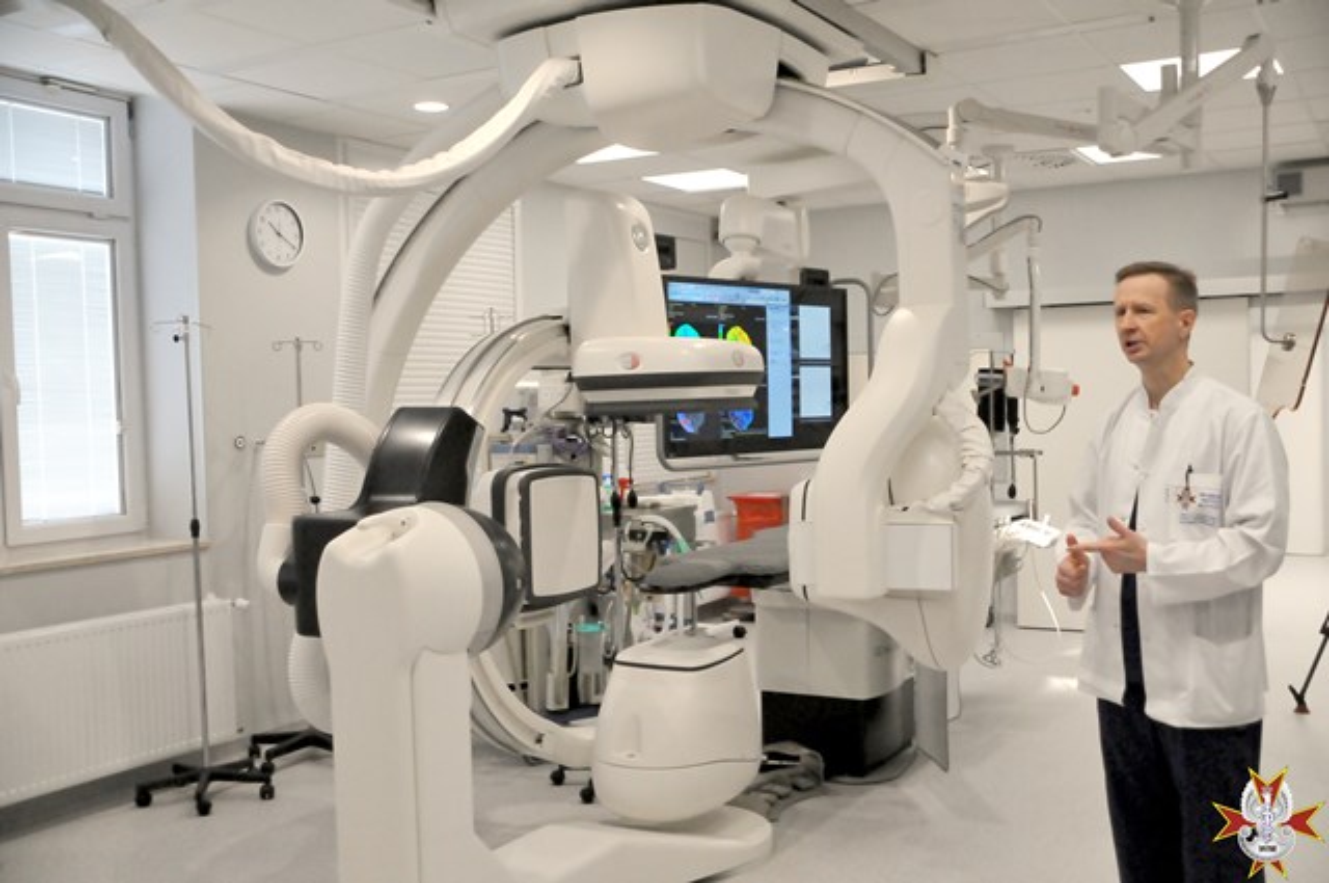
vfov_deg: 36.8
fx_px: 1327
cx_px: 664
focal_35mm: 36
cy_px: 442
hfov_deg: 53.2
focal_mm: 24
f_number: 4
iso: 2500
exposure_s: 1/400
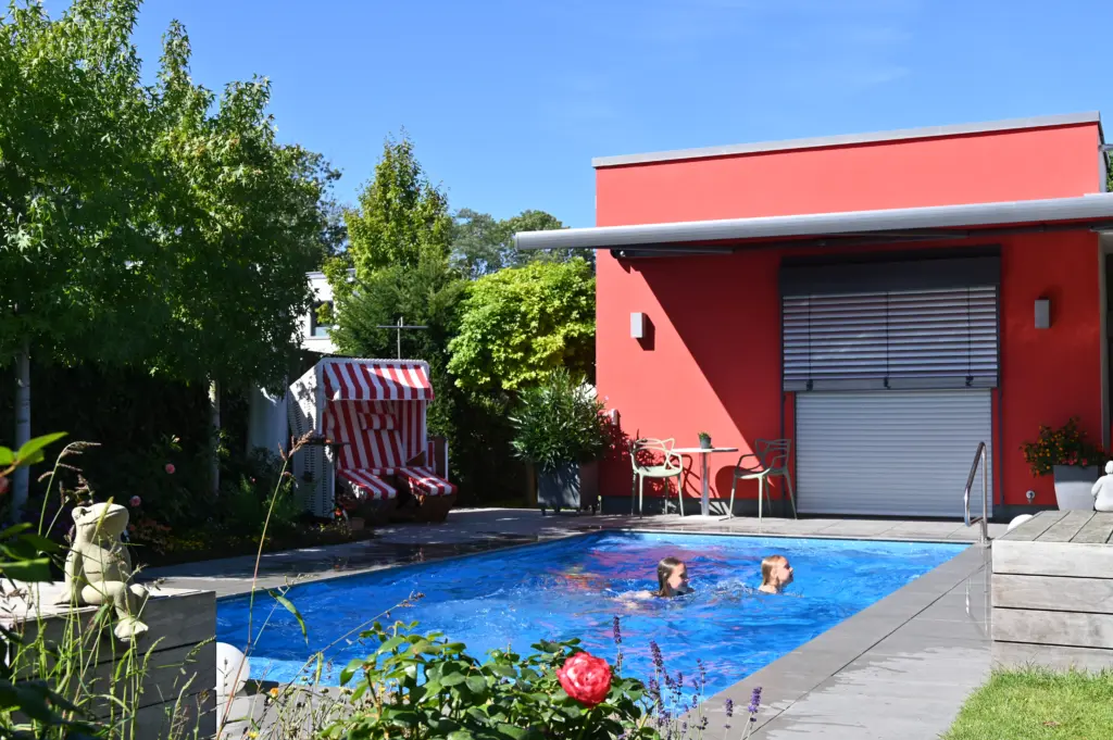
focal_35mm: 44
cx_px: 556
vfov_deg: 30.5
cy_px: 370
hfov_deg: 44.5
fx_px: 1359
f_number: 9
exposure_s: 1/320
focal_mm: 44
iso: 160
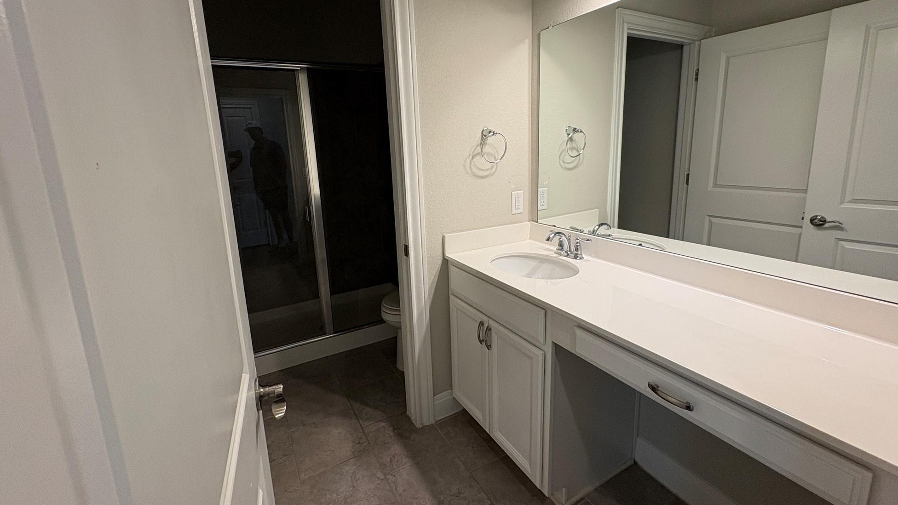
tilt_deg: -9.4
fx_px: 381
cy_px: 218
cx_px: 430
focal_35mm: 16
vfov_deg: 66.8
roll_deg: +2.8
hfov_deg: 99.3
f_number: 2.2
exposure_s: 1/120
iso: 160
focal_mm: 2.22
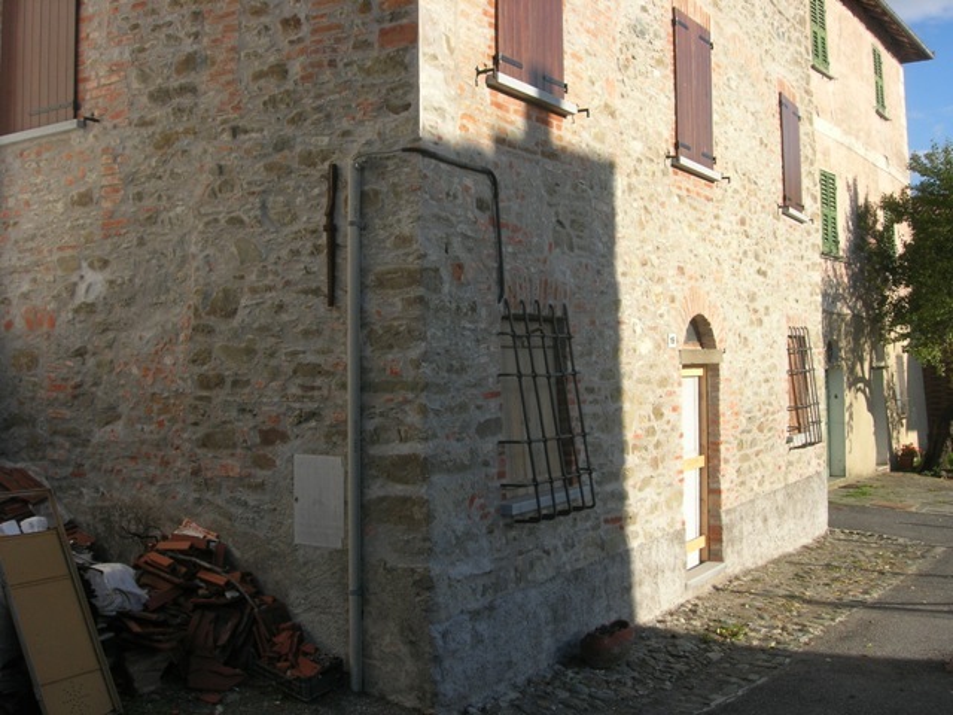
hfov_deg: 49.0
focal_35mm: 38
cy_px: 358
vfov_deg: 37.7
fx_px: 1046
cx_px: 476
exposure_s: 1/428
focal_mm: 7.8
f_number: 4.8
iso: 64
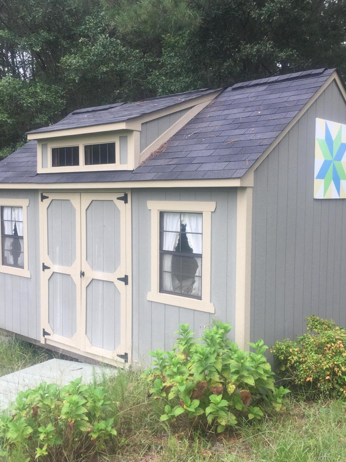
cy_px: 232
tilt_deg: -3.1
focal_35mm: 37
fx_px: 493
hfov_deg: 38.7
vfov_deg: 50.1
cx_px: 174
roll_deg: +0.1
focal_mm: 4.15
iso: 32
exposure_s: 1/227
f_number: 2.2
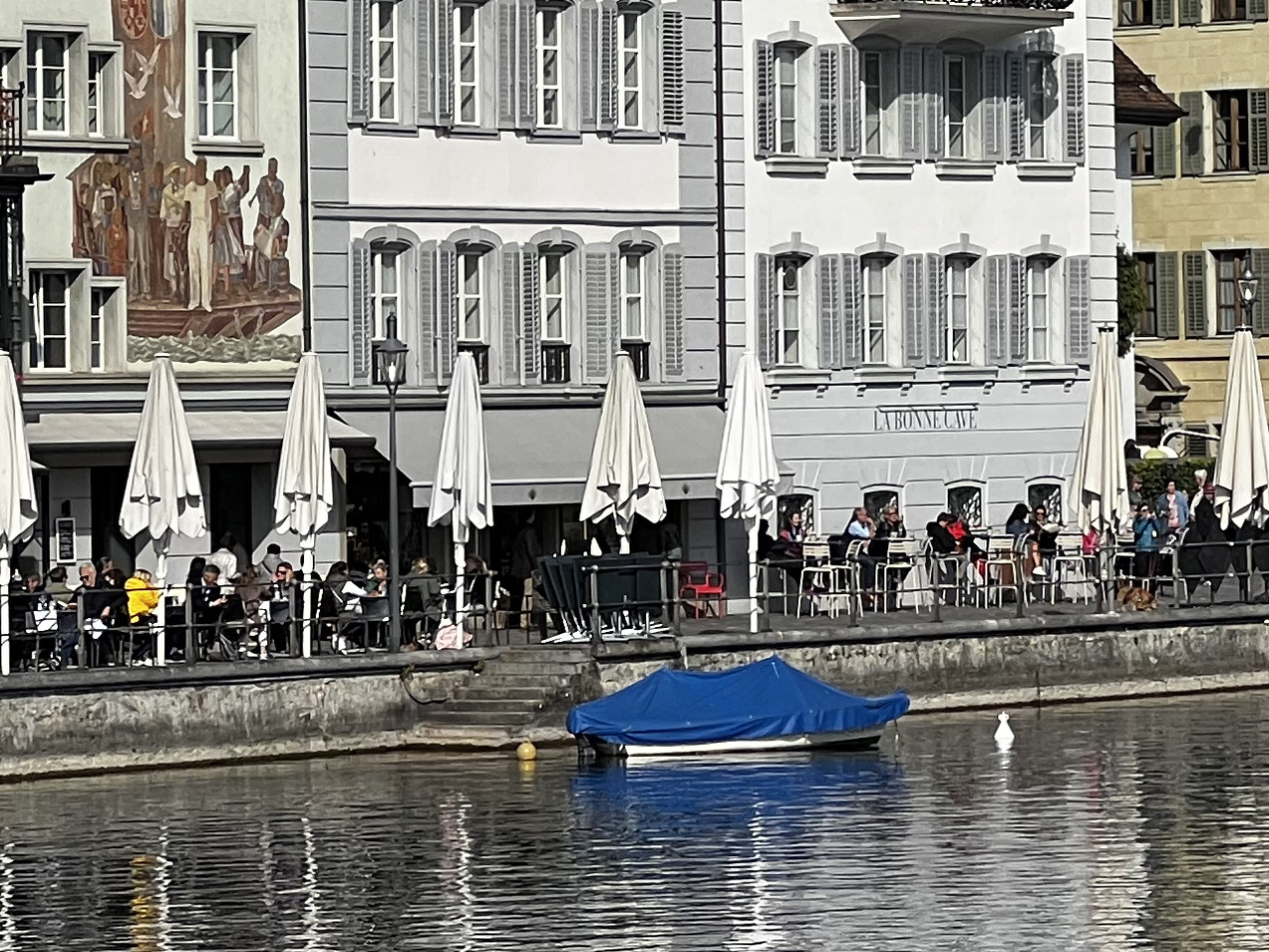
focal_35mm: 242
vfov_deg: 6.1
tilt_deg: +2.1
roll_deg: +1.2
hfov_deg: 8.2
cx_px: 1167
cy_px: 117
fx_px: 8872
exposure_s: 1/1054
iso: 32
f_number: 2.8
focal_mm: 9
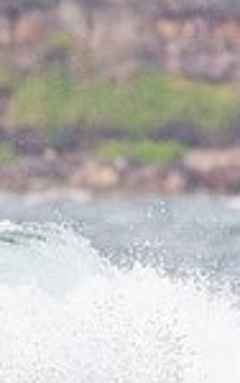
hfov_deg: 0.7
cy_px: 423
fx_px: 20556
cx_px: -294
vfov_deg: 1.1
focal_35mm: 1968
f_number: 5.6
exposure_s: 1/1600
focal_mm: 500
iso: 2000
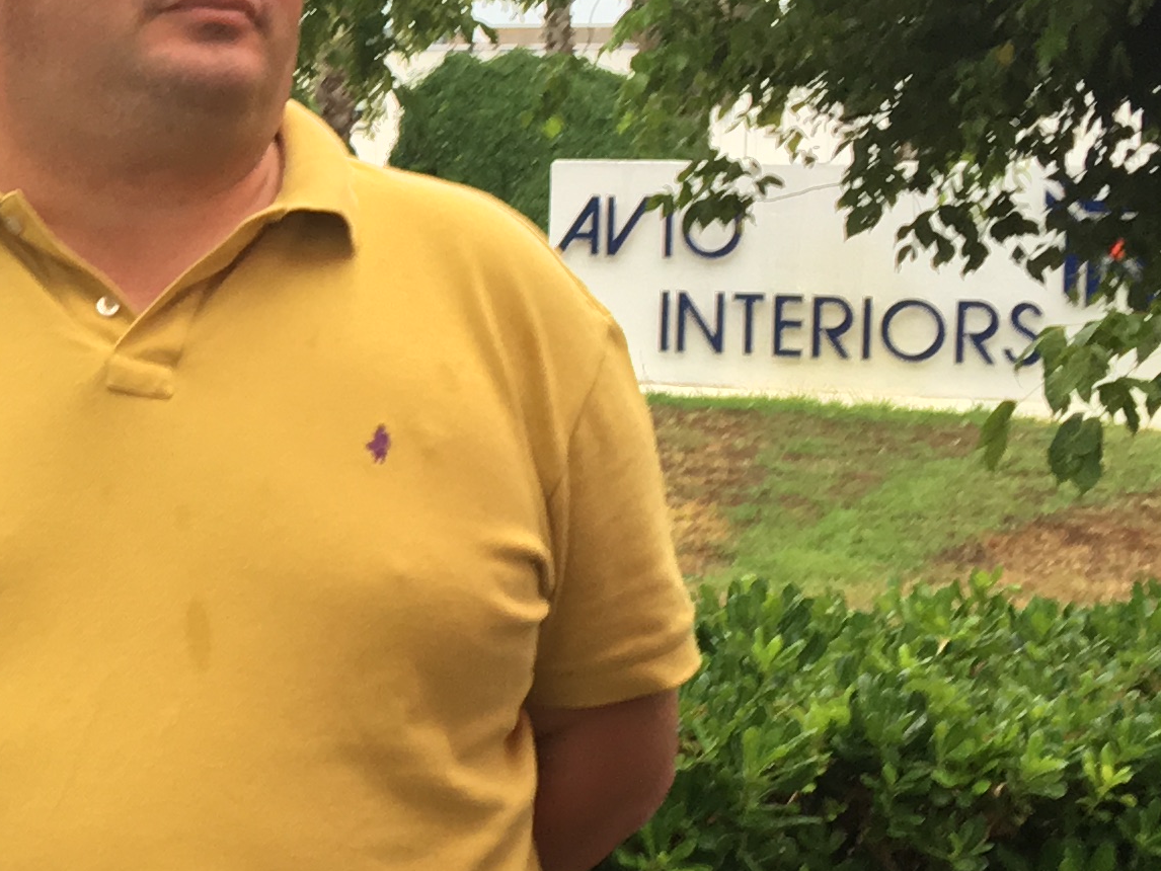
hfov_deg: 18.3
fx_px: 3422
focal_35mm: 102
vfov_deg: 14.5
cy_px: 485
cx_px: -241
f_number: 2.2
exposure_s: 1/100
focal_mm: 4.15
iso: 40
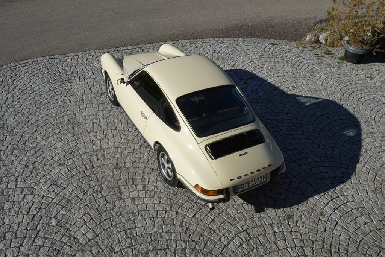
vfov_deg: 41.7
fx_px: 337
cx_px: 192
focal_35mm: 32
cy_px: 128
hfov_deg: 59.5
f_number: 14
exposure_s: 1/100
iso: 100
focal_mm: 21
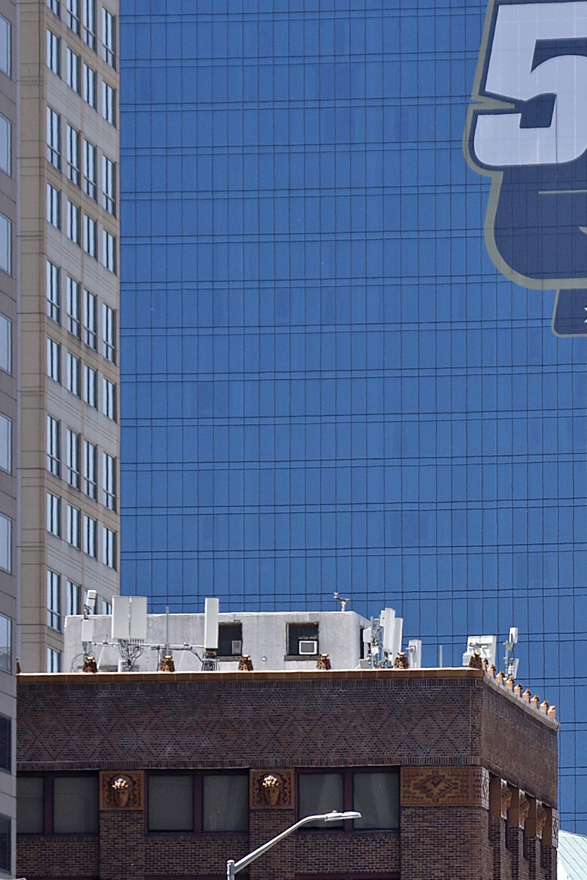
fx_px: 8680
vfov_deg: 5.8
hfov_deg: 3.9
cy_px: 574
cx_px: 597
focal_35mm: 355
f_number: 8
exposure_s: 1/320
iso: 200
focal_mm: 87.5
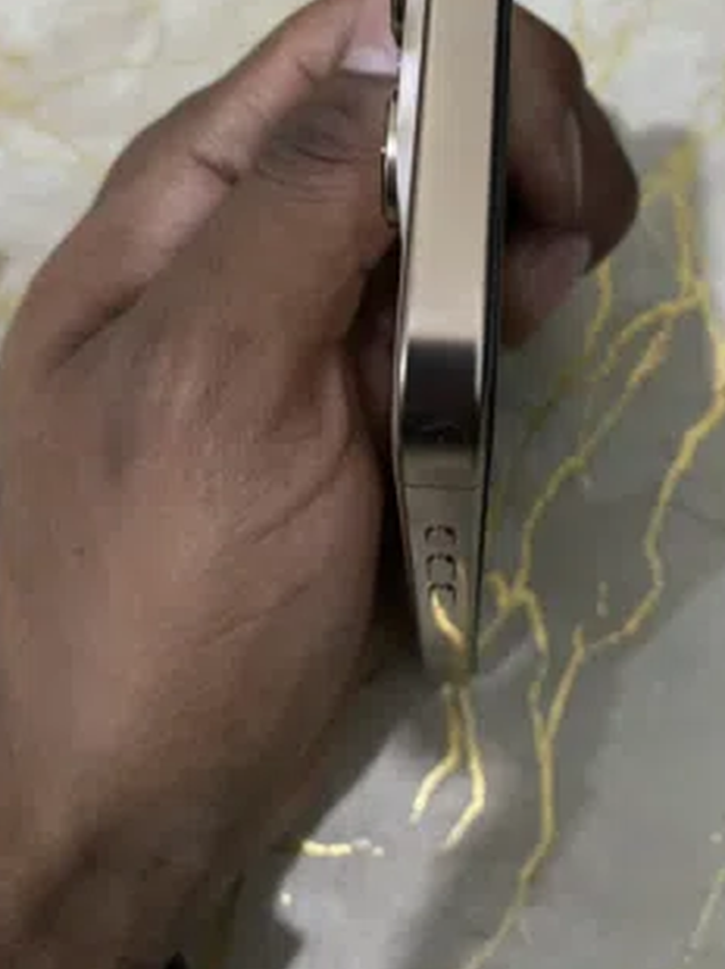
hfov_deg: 33.4
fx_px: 1202
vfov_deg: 41.6
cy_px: 164
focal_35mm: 43
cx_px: 459
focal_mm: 4.25
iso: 500
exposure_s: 1/40
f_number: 1.8
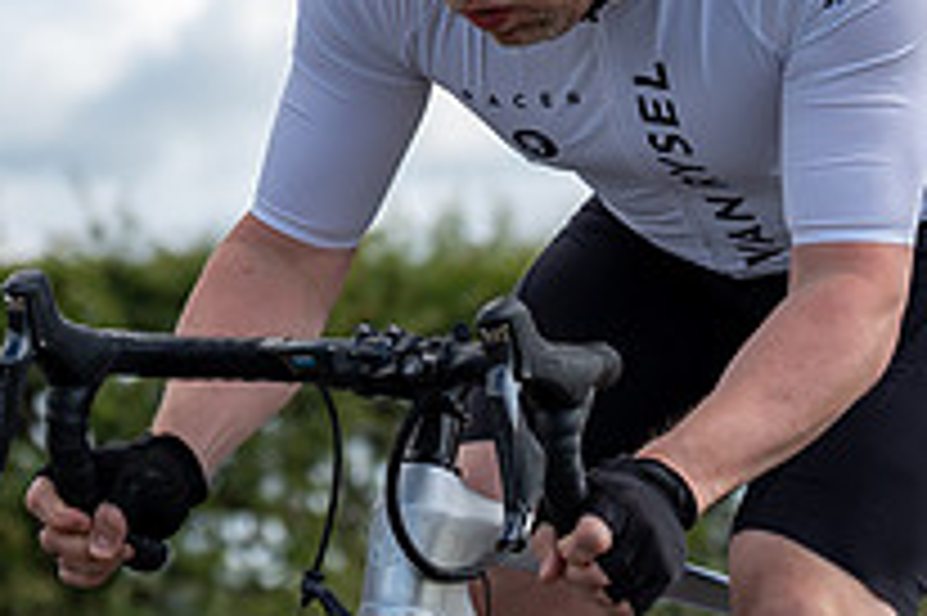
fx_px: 6406
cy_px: -9
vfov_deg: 5.5
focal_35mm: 249
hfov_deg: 8.3
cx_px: 333
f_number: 3.5
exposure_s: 1/1000
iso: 100
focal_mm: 70
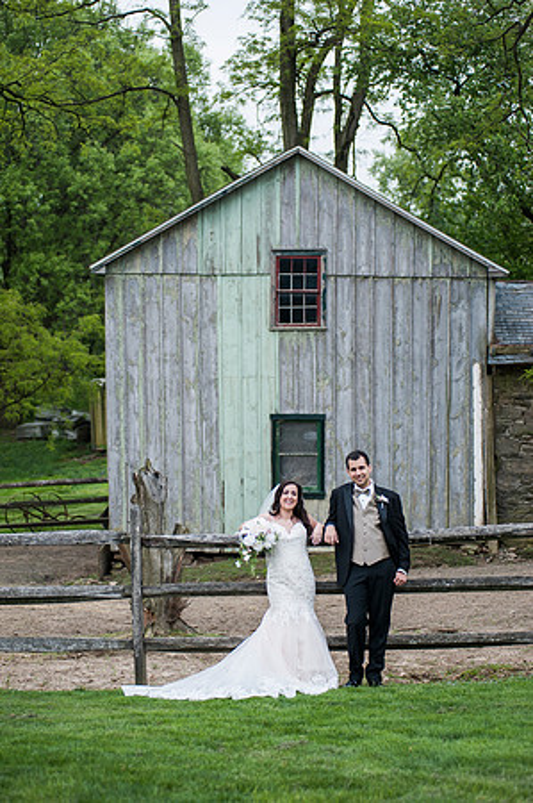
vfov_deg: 25.4
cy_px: 402
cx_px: 266
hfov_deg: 17.0
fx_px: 1781
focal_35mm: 80
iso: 200
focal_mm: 80
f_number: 3.2
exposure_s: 1/1250
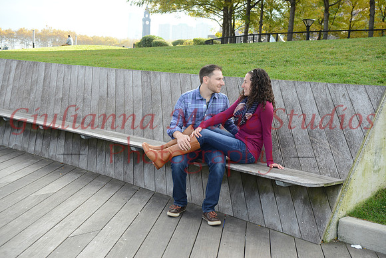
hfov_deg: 36.2
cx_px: 193
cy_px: 129
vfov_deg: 24.6
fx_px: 590
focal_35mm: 55
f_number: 8
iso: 250
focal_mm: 55
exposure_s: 1/80
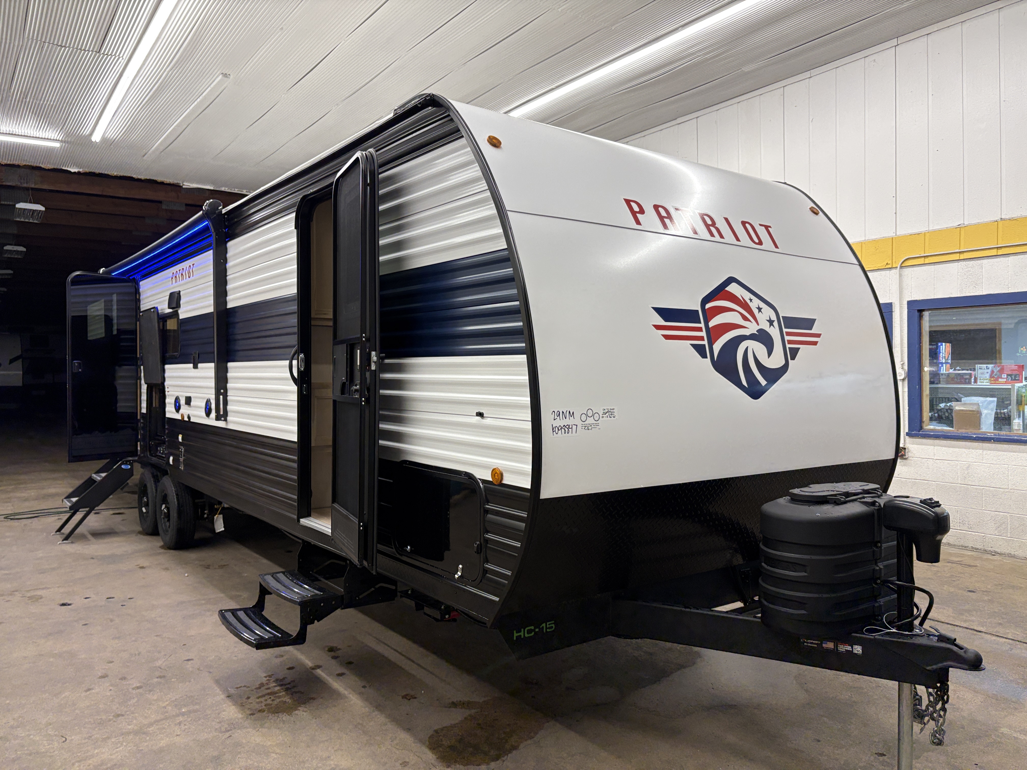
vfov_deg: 53.1
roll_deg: +0.9
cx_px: 514
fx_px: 771
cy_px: 385
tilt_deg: -0.9
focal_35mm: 26
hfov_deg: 67.3
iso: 100
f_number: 1.6
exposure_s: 1/120
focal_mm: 5.96
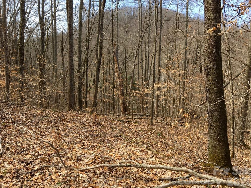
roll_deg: -0.4
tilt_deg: -7.0
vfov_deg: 46.8
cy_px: 93
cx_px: 124
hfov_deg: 60.0
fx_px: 217
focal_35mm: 30
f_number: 2.2
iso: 25
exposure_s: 1/409
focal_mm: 4.15
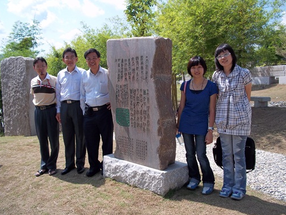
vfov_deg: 38.7
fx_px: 306
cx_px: 141
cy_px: 106
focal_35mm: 37
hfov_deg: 50.1
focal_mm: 6.5
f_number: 8
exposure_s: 1/125
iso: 80
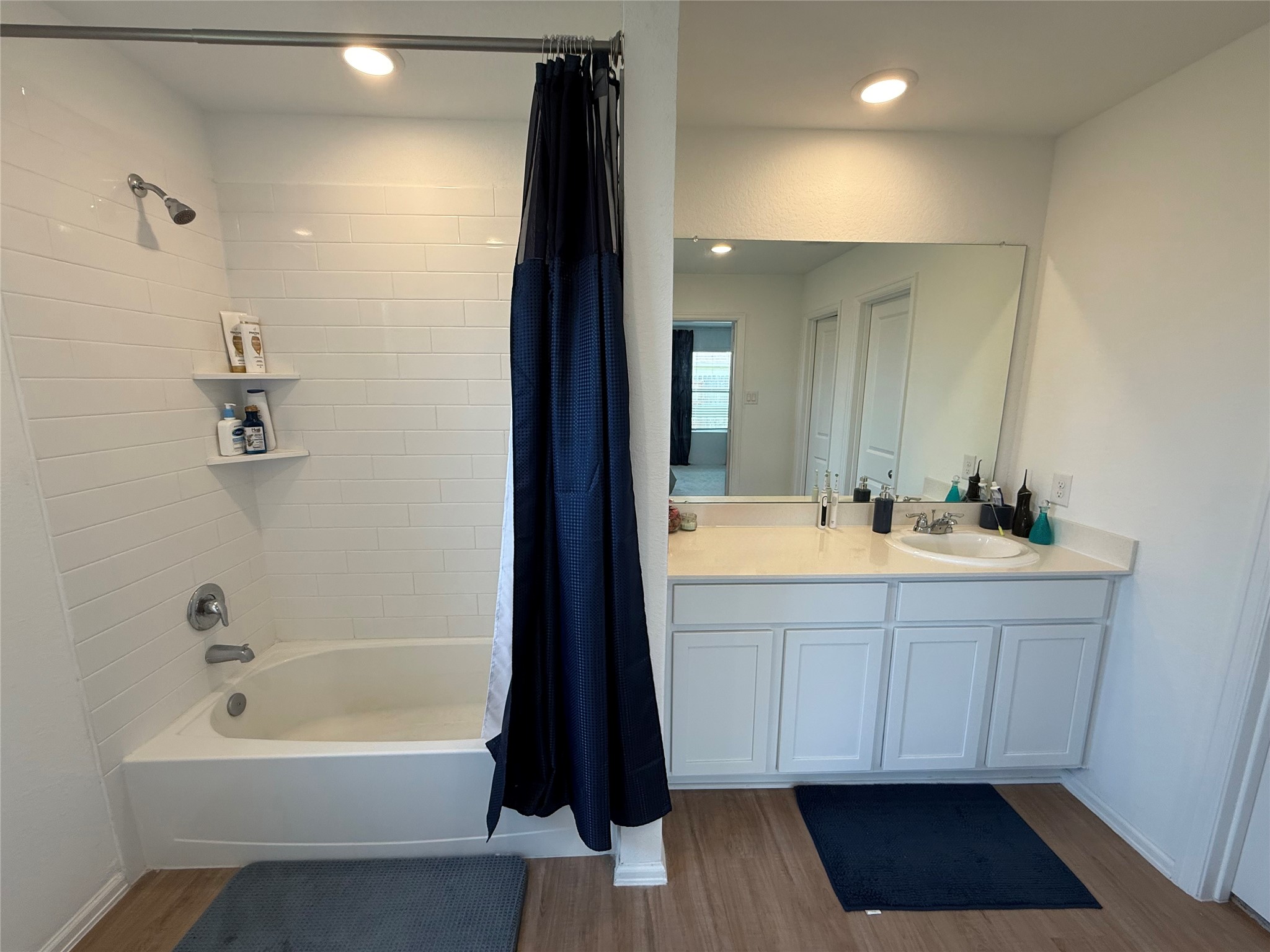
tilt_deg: -10.7
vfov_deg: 85.7
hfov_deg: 102.1
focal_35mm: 14
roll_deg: +0.1
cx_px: 635
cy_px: 476
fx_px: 514
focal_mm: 2.22
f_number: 2.2
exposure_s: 1/120
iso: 125
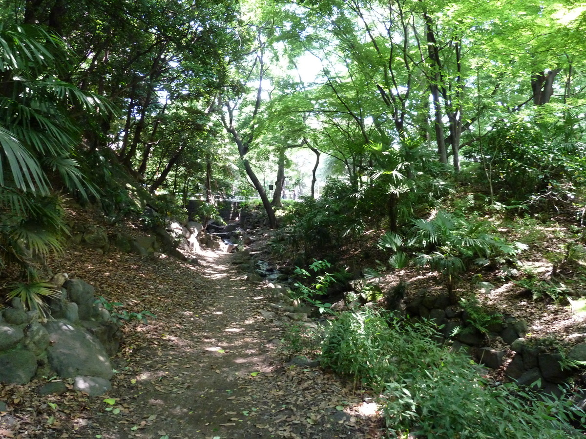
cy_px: 220
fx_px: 423
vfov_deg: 54.9
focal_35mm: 25
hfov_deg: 69.4
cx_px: 293
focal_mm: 4.1
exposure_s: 1/30
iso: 400
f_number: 3.3
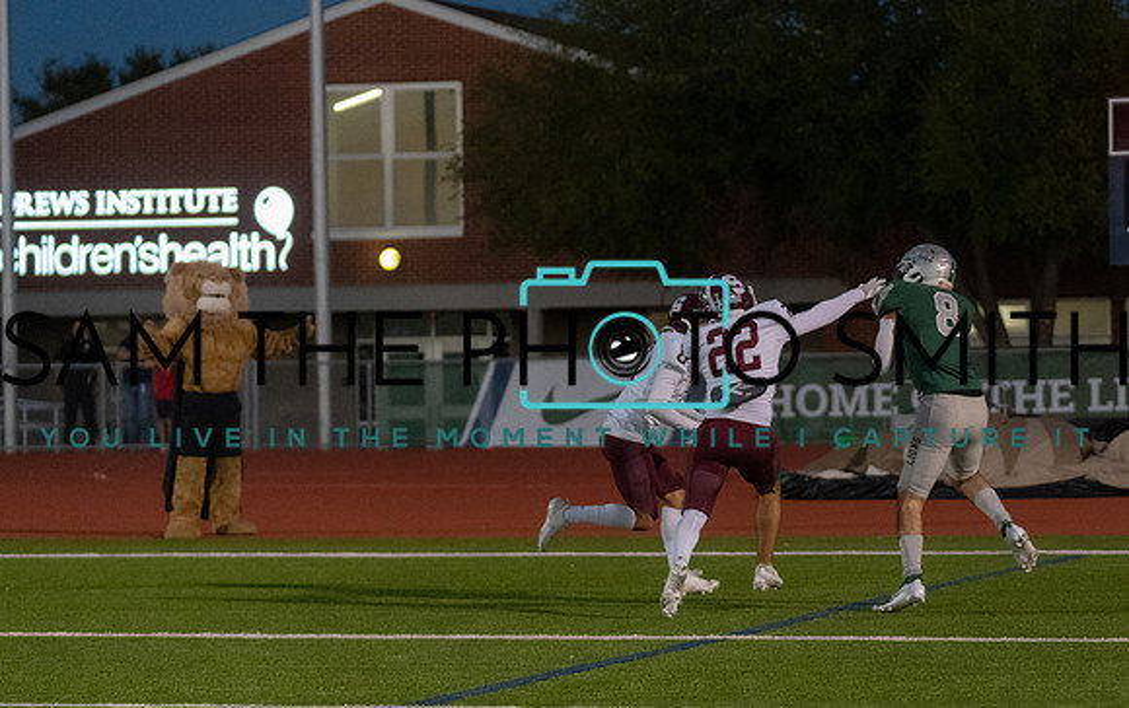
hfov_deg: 11.8
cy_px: 340
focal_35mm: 176
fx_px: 5435
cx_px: 930
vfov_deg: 7.5
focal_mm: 100
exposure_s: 1/1250
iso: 5000
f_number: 2.8
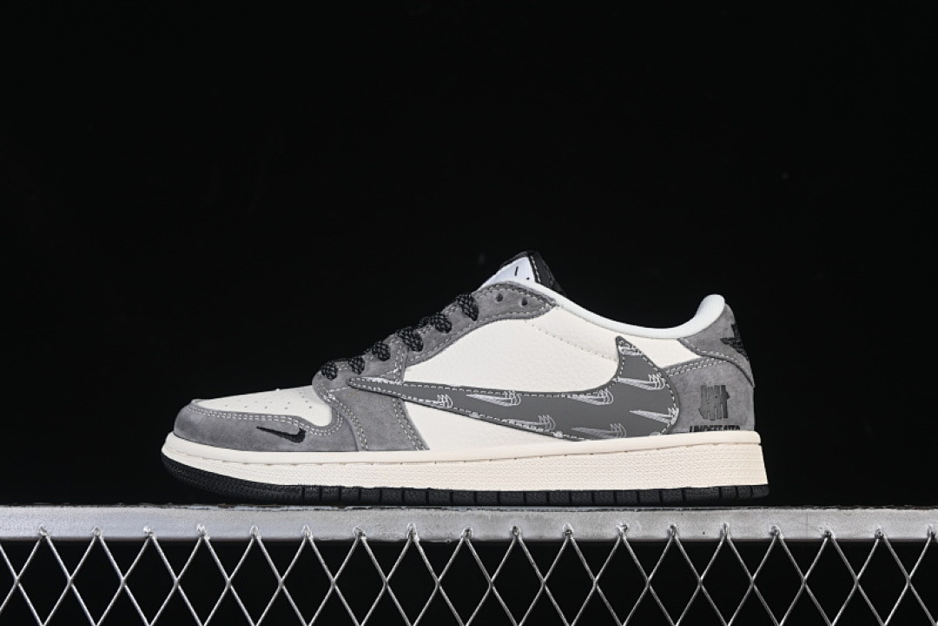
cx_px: 469
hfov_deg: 27.0
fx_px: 1954
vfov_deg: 18.2
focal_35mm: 75
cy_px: 313
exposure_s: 1/60
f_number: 8
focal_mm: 50
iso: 160
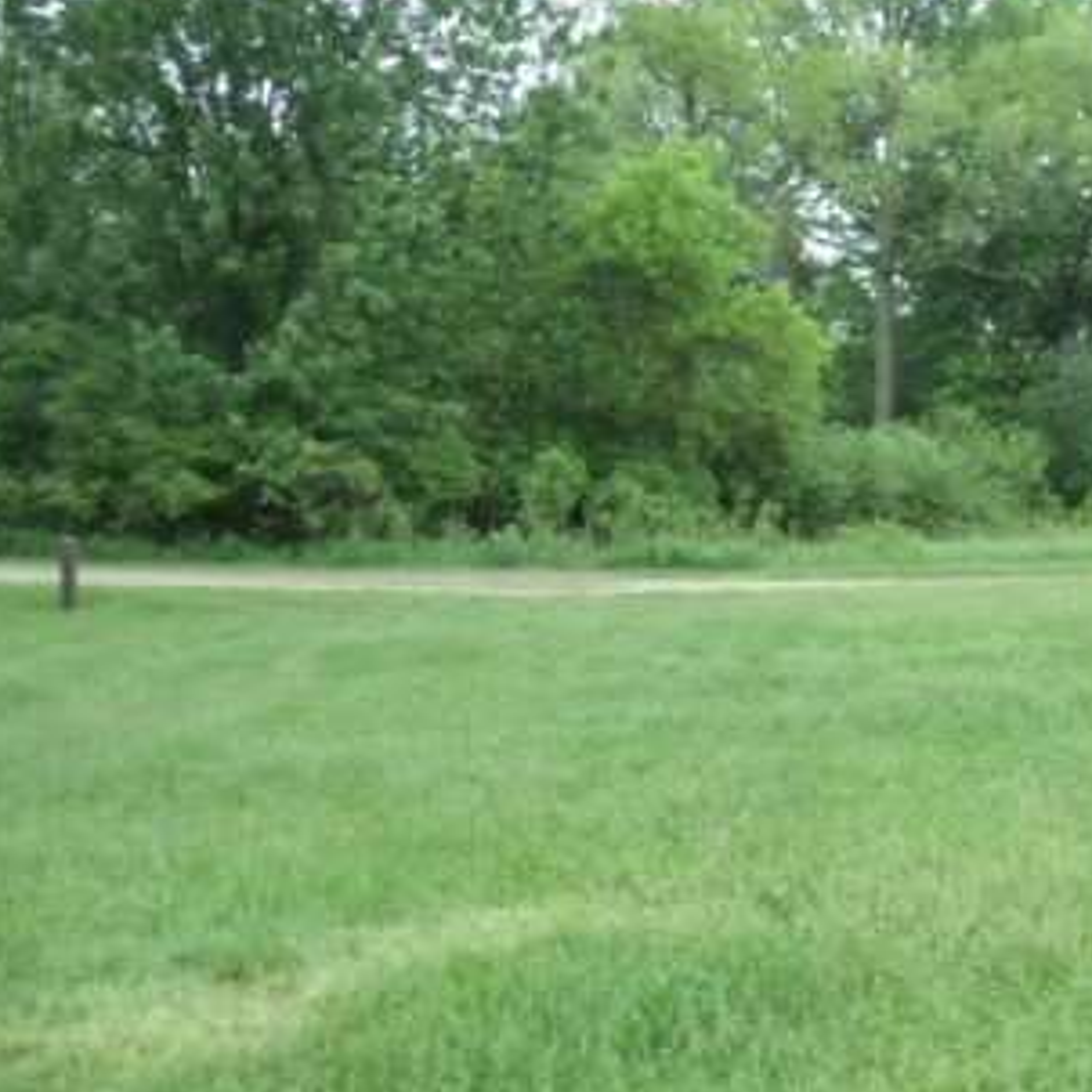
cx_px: 848
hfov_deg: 25.7
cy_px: 530
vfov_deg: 26.1
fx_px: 2356
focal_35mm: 66
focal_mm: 6
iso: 80
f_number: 3.5
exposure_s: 1/50
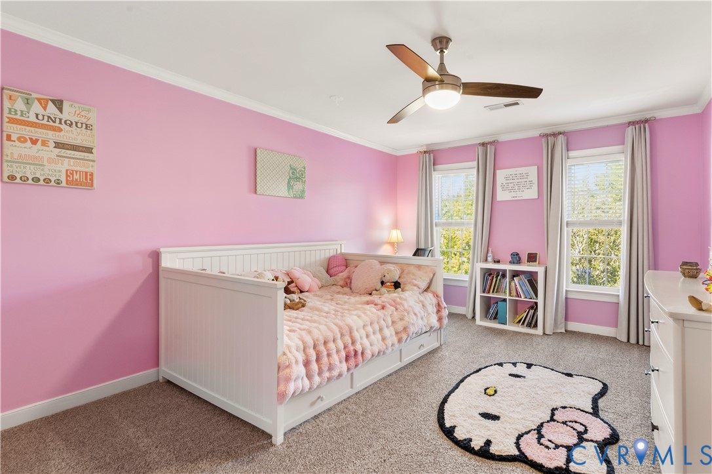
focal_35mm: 16
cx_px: 356
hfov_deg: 96.8
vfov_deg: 73.7
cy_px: 237
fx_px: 316
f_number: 9
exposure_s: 1/8
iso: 2000
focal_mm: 16
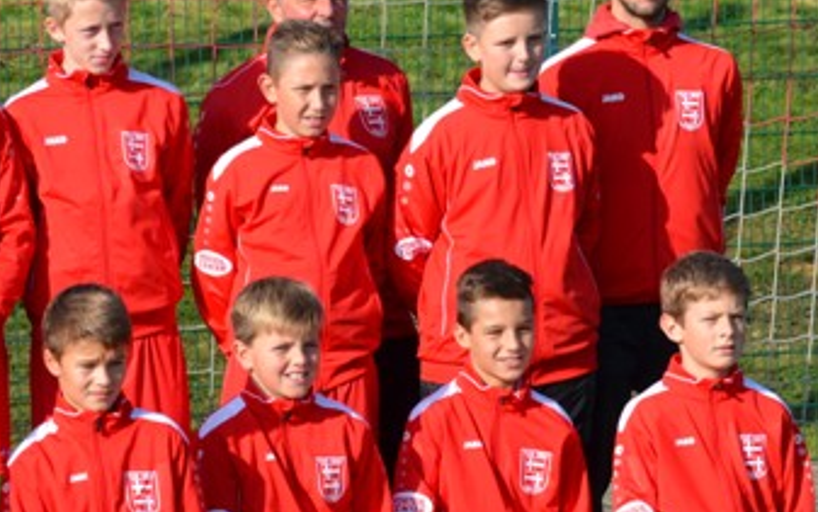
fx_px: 3390
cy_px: 405
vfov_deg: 8.6
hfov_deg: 13.6
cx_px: 97
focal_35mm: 152
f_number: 9
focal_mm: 42
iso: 100
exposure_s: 1/320
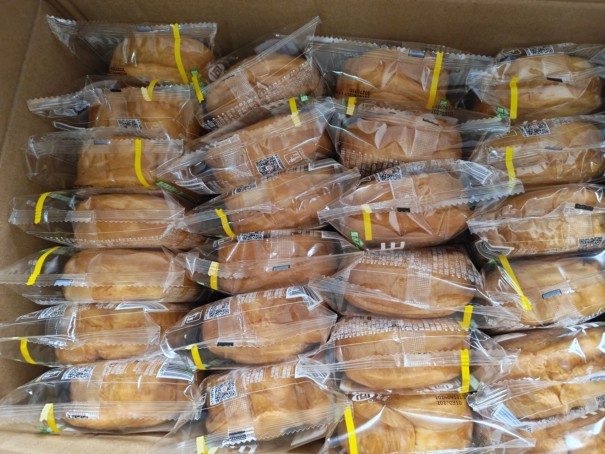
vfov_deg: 53.1
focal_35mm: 26
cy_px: 231
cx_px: 318
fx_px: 454
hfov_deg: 67.3
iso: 2500
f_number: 1.9
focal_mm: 6.12
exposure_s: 1/52
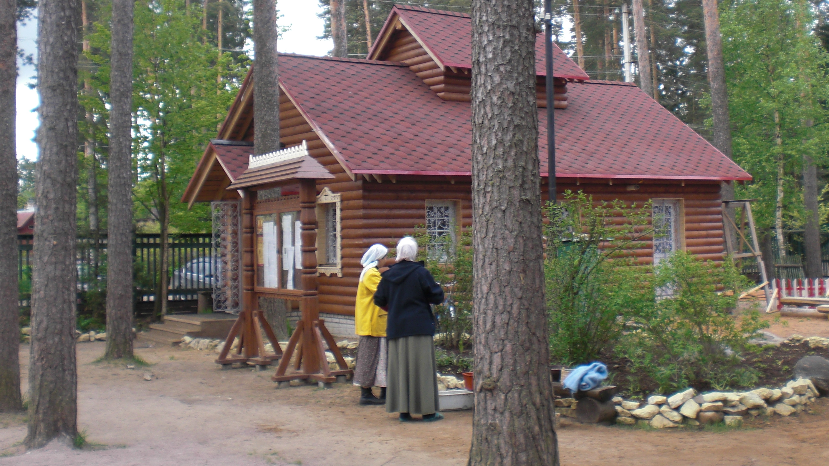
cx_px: 455
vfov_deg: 24.8
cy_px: 163
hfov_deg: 42.8
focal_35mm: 48
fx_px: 1055
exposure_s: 1/100
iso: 64
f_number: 3.1
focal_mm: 6.3
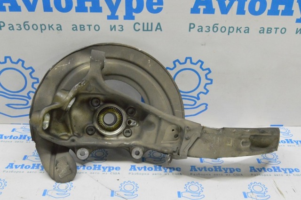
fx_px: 326
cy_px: 100
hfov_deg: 49.6
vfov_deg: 34.1
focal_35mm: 39
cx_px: 150
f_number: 20
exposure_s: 1/20
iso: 6400
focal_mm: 26
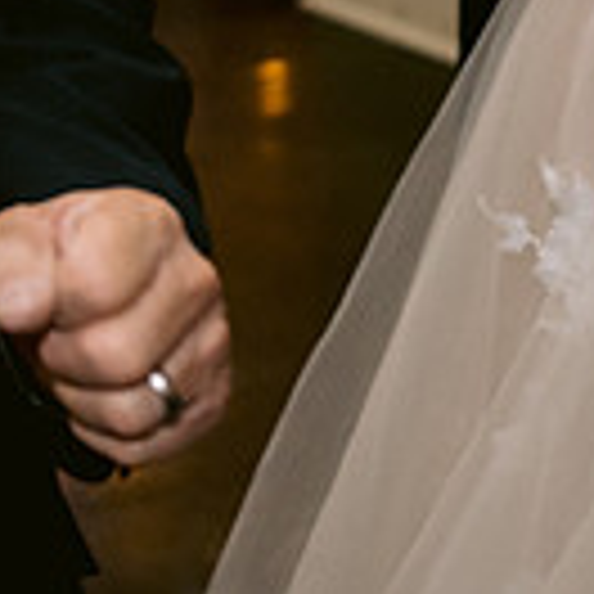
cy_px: -272
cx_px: -590
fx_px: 2543
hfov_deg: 11.9
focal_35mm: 131
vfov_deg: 12.7
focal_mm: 35
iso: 1250
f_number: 2.5
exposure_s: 1/125
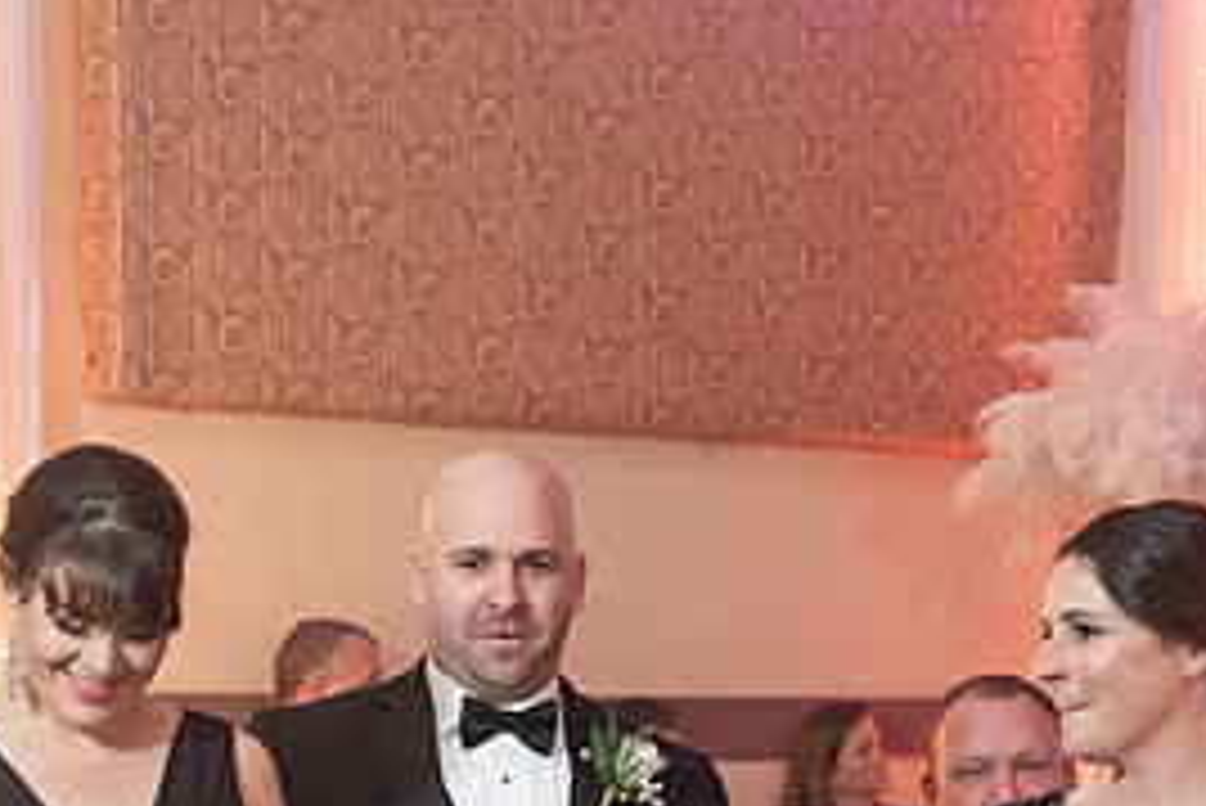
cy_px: 956
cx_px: 634
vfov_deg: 10.9
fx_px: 4156
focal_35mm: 124
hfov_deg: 16.5
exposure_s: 1/100
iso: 4000
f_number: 4
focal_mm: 50
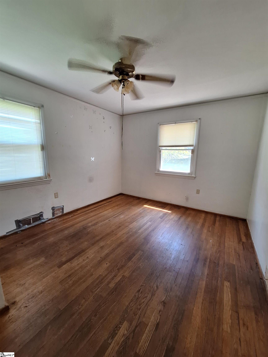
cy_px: 178
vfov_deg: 106.2
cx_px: 134
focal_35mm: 13
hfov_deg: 89.9
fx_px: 134
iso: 80
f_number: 2.2
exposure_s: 1/50
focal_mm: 1.74
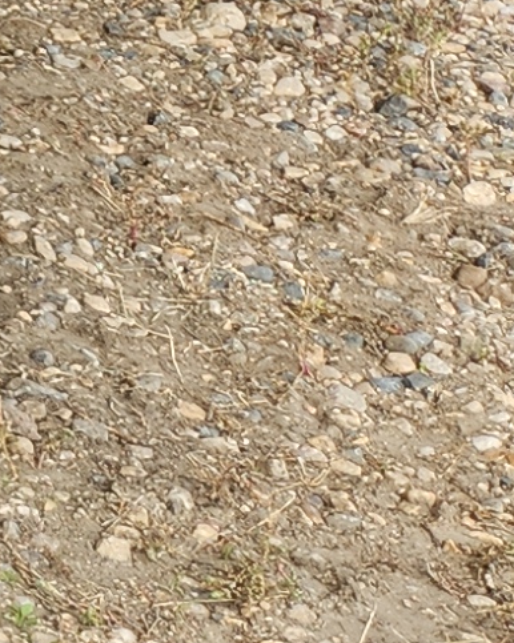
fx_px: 3539
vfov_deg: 10.4
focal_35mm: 186
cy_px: 120
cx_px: -2095
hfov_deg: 5.8
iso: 20
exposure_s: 1/224
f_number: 1.8
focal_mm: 5.4
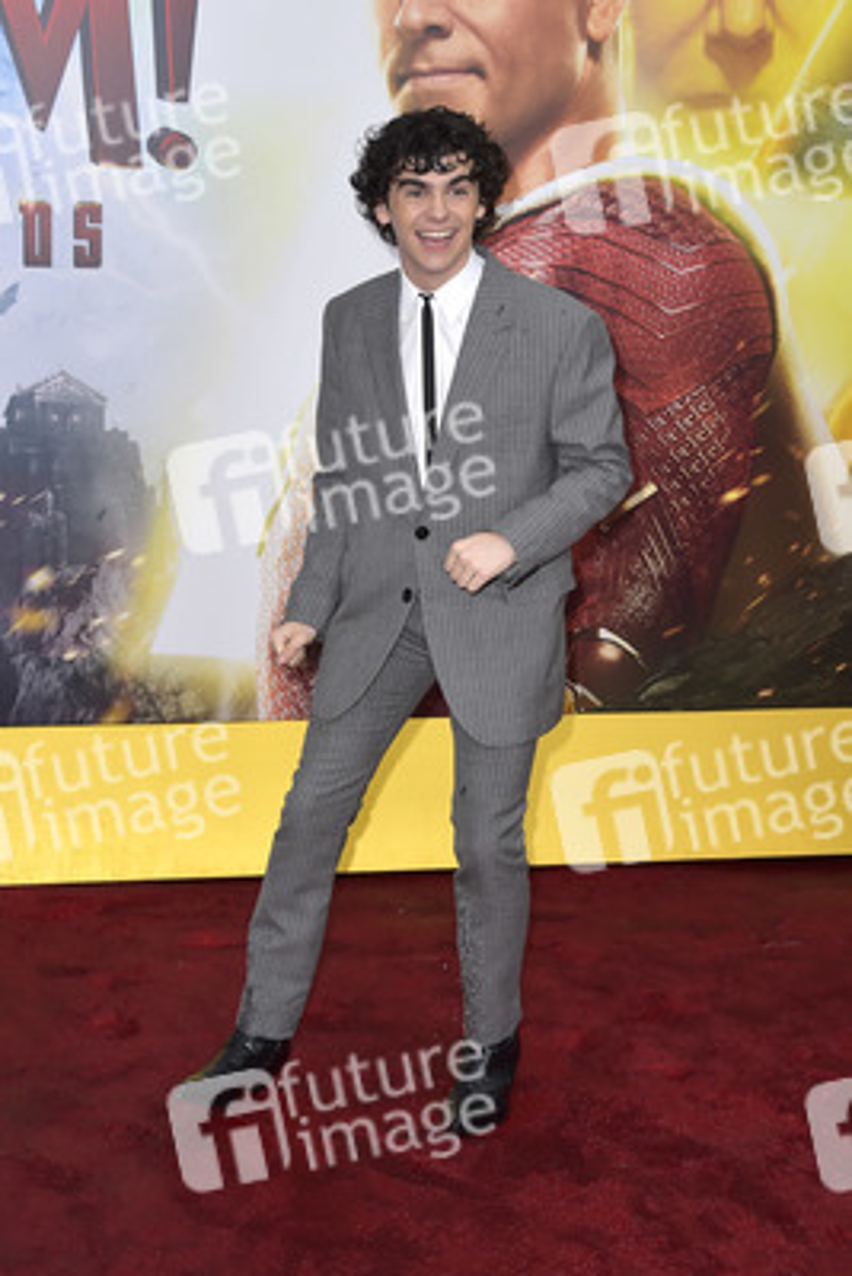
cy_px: 638
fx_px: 1348
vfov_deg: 50.7
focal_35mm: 38
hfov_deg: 35.1
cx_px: 426
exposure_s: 1/250
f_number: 6.3
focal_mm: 38
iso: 320
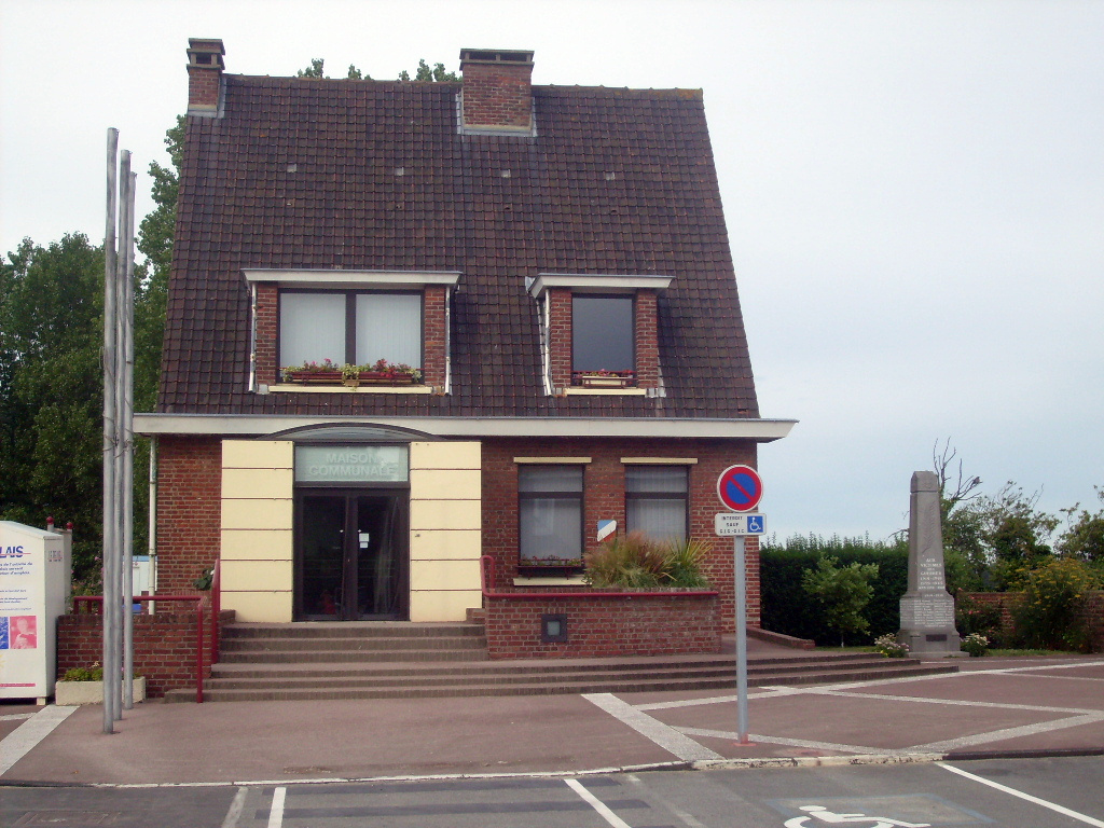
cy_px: 414
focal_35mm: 52
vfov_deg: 28.0
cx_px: 552
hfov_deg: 36.8
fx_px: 1658
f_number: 8.4
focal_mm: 8.7
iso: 80
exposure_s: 1/90
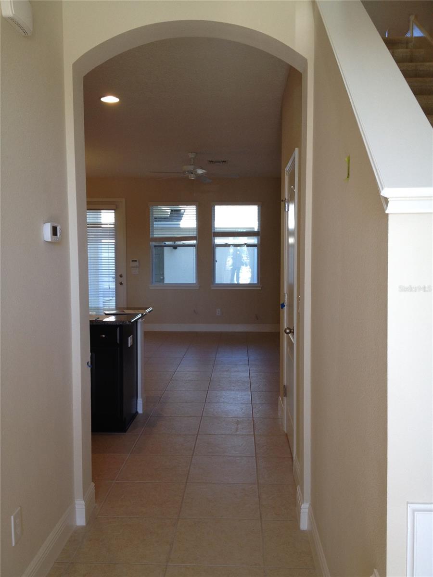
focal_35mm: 35
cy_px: 288
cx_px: 216
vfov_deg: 52.6
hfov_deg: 40.7
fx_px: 584
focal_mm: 4.28
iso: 64
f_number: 2.4
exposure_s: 1/60
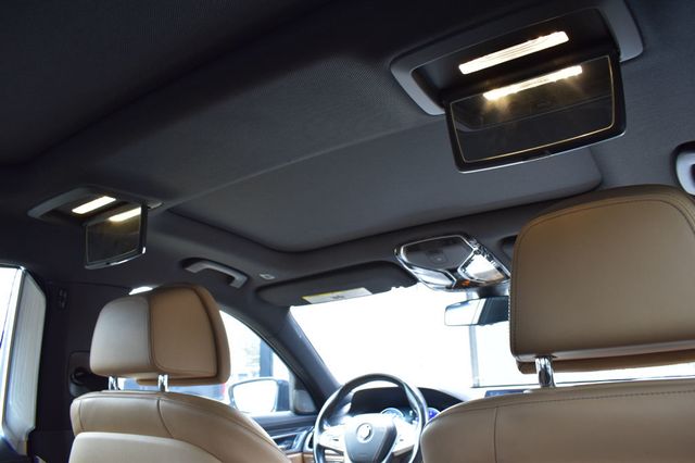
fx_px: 521
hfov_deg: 67.4
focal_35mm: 27
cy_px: 232
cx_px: 348
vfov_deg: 47.9
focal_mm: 18
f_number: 7.1
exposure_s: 1/30
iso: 400
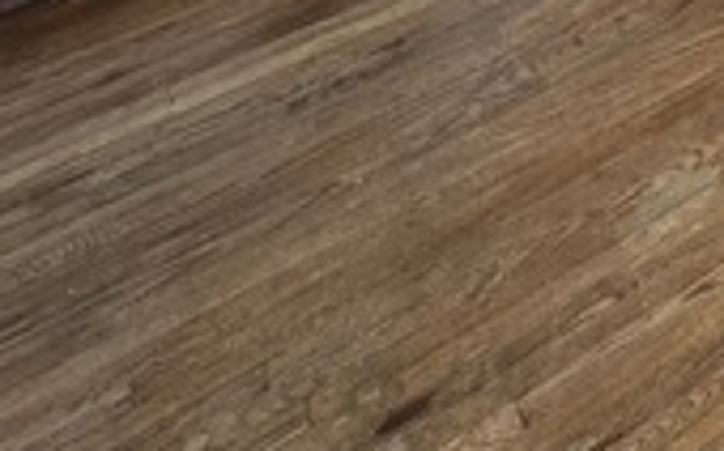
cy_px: -557
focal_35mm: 54
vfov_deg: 15.8
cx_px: 1233
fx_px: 1065
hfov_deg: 23.6
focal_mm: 2.2
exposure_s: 1/60
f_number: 2.2
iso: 125
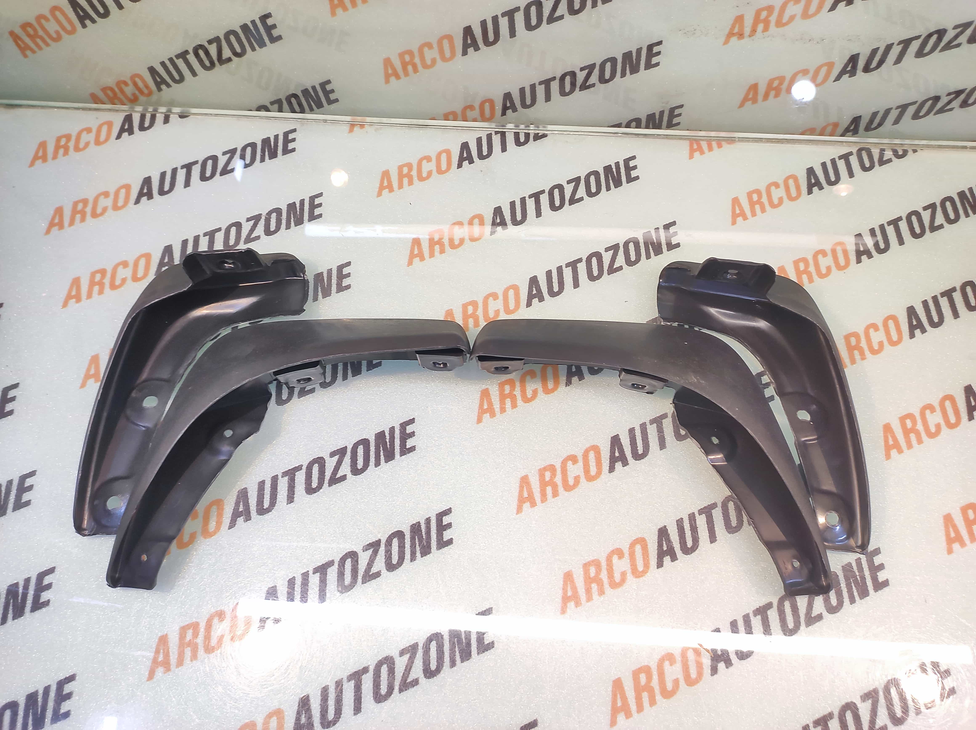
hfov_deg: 91.1
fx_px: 479
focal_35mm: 17
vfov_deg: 74.6
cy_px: 365
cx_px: 488
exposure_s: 1/33
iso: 316
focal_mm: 4.74
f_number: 1.79
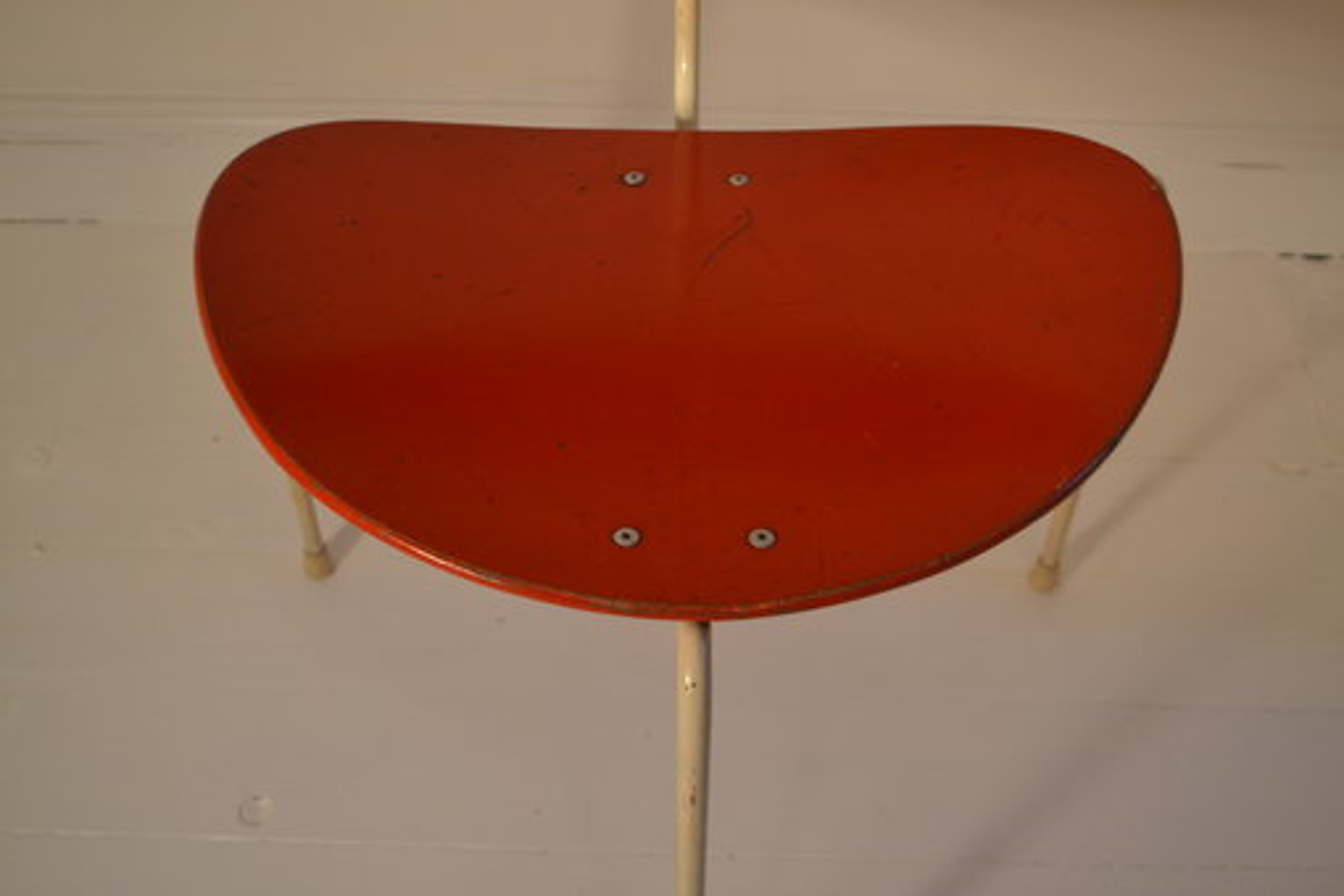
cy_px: 448
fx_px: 1568
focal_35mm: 42
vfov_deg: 31.9
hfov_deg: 46.4
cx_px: 672
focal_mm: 28
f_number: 4.5
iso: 720
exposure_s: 1/60
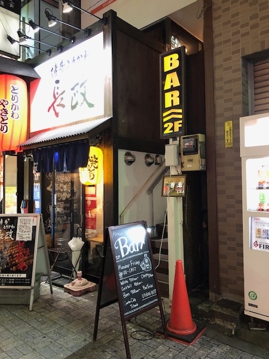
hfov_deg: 49.7
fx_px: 290
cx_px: 134
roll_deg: +0.6
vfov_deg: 63.4
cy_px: 180
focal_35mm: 28
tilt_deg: +2.9
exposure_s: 1/14
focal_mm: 4
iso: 100
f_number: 1.8
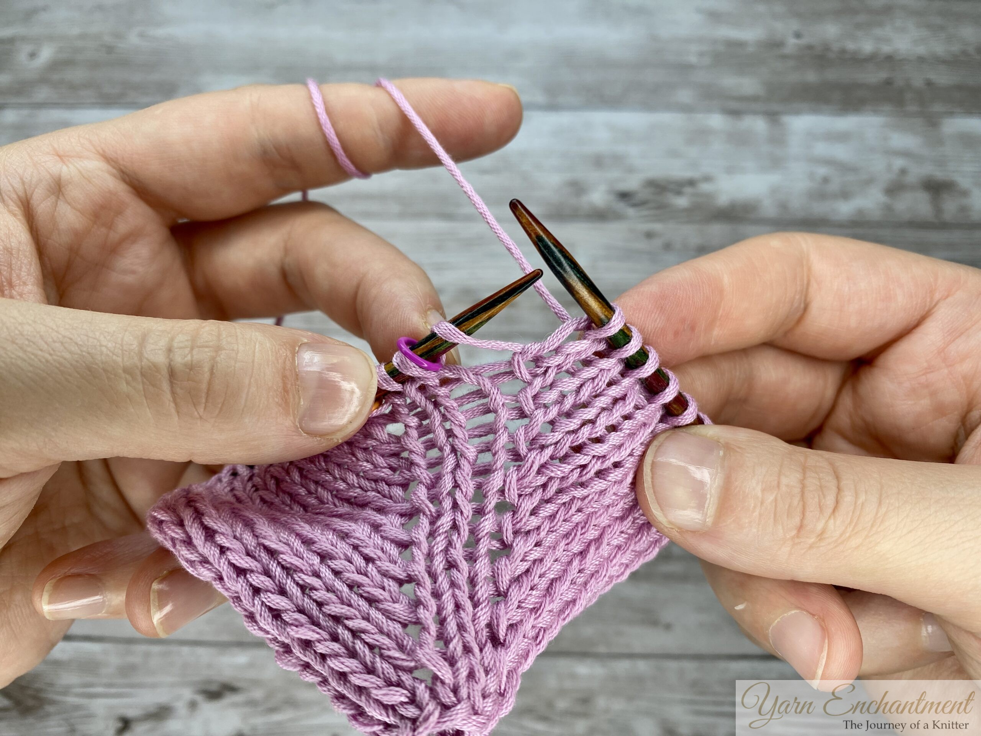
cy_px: 368
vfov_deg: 54.9
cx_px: 490
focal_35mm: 25
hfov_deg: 69.4
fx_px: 708
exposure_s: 1/122
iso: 40
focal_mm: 4.25
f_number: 1.8
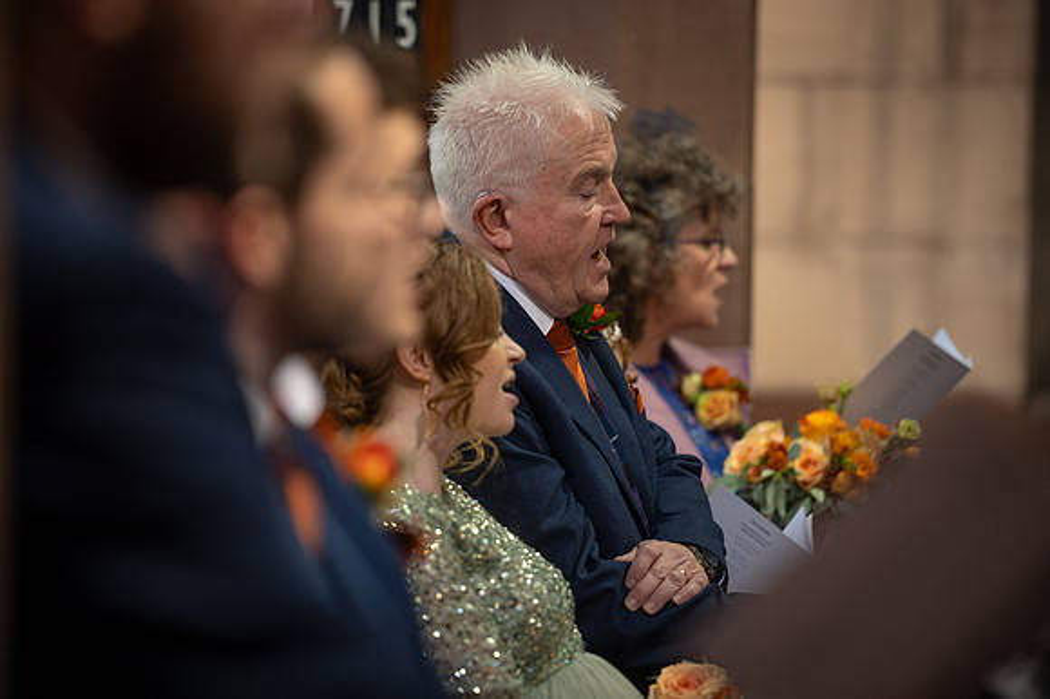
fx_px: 5684
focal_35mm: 195
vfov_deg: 7.0
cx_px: 525
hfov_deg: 10.6
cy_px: 350
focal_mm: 195
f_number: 2.8
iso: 1600
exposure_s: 1/160
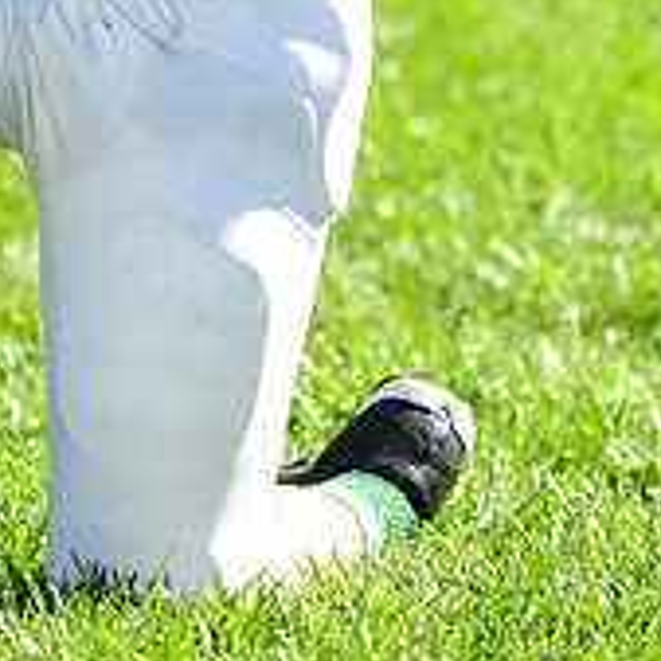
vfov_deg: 3.9
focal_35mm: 452
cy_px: -313
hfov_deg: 3.9
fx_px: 9765
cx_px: 106
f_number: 4.5
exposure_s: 1/1250
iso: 400
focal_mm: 155
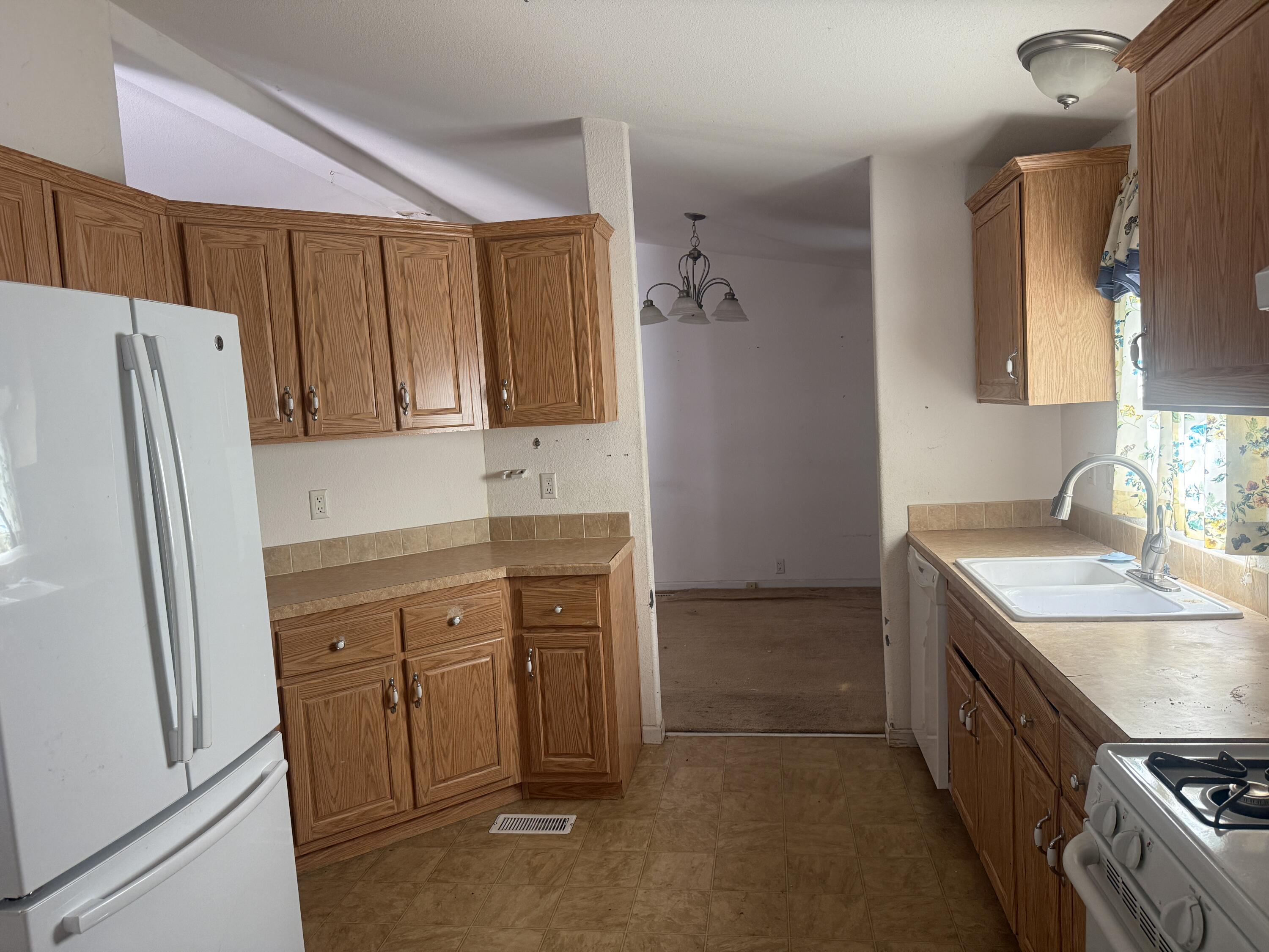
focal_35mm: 24
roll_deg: +2.4
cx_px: 634
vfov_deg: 56.8
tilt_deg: -5.0
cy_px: 476
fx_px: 880
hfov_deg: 71.6
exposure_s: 1/61
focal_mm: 6.76
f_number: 1.78
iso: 200
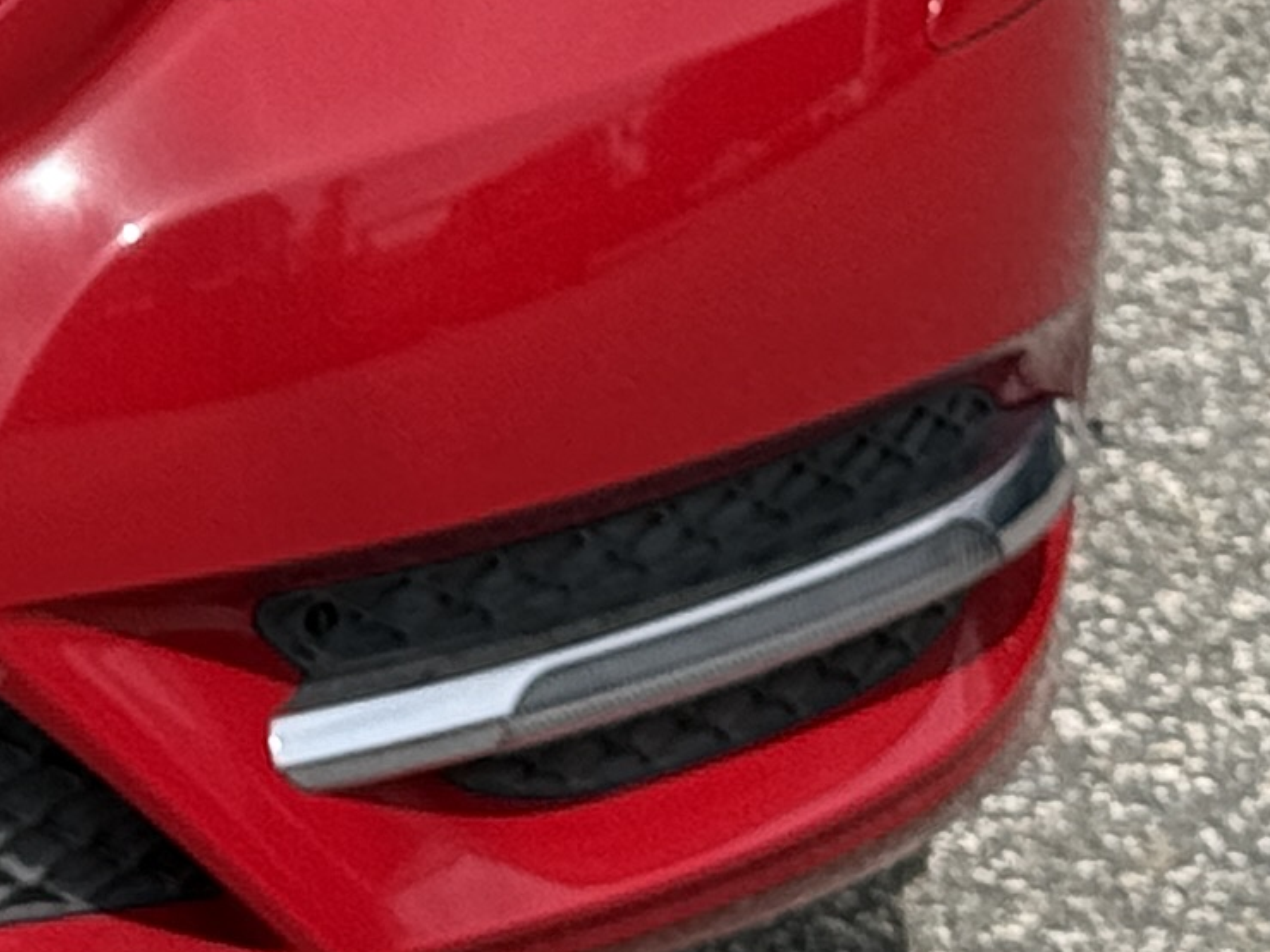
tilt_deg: -11.5
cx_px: -1279
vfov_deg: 5.5
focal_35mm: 262
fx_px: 9611
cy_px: -990
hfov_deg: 7.3
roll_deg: -1.8
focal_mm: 6.76
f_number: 1.78
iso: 64
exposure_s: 1/4098
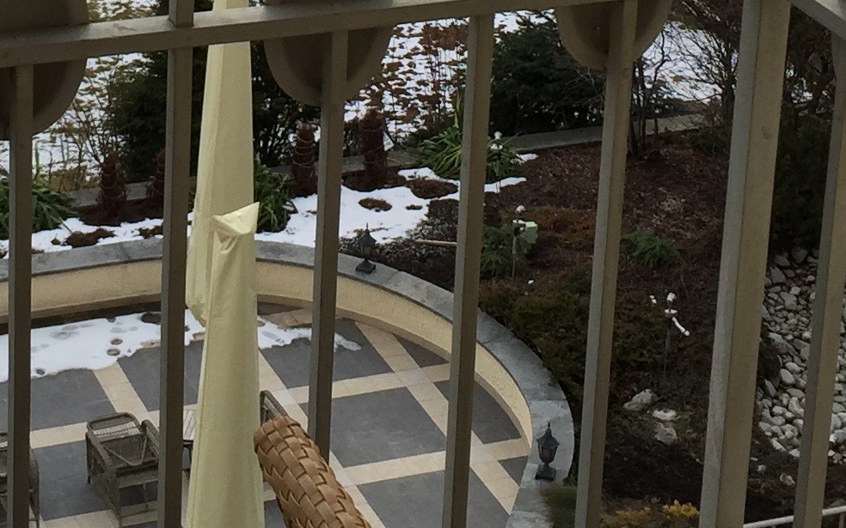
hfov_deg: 20.2
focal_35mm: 102
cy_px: -280
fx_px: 2352
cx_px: 219
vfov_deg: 12.2
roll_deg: -1.3
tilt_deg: -16.1
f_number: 2.2
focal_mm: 4.15
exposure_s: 1/964
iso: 32
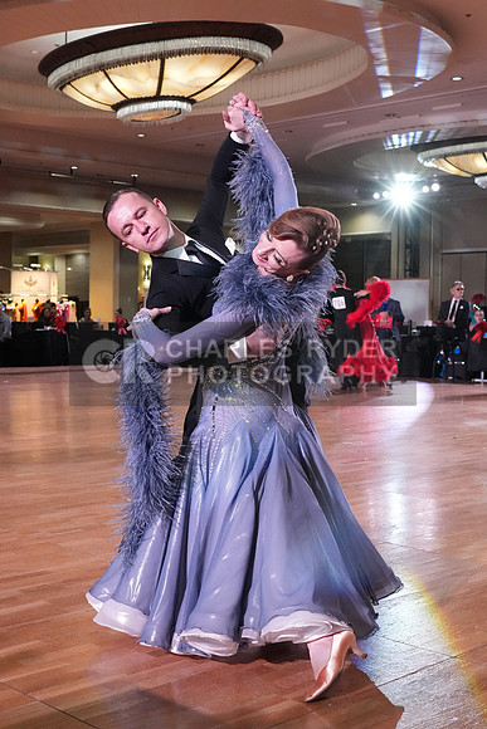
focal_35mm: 49
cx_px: 244
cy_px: 364
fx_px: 994
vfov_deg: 40.3
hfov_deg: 27.5
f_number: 5.6
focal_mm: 33
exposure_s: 1/320
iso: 5000
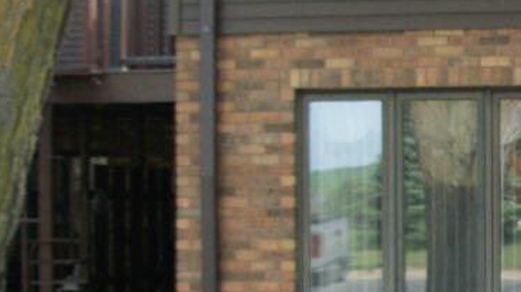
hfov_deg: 17.0
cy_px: 267
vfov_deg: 9.9
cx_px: 606
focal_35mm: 121
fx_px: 1671
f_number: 2.9
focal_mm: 5.7
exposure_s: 1/200
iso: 80
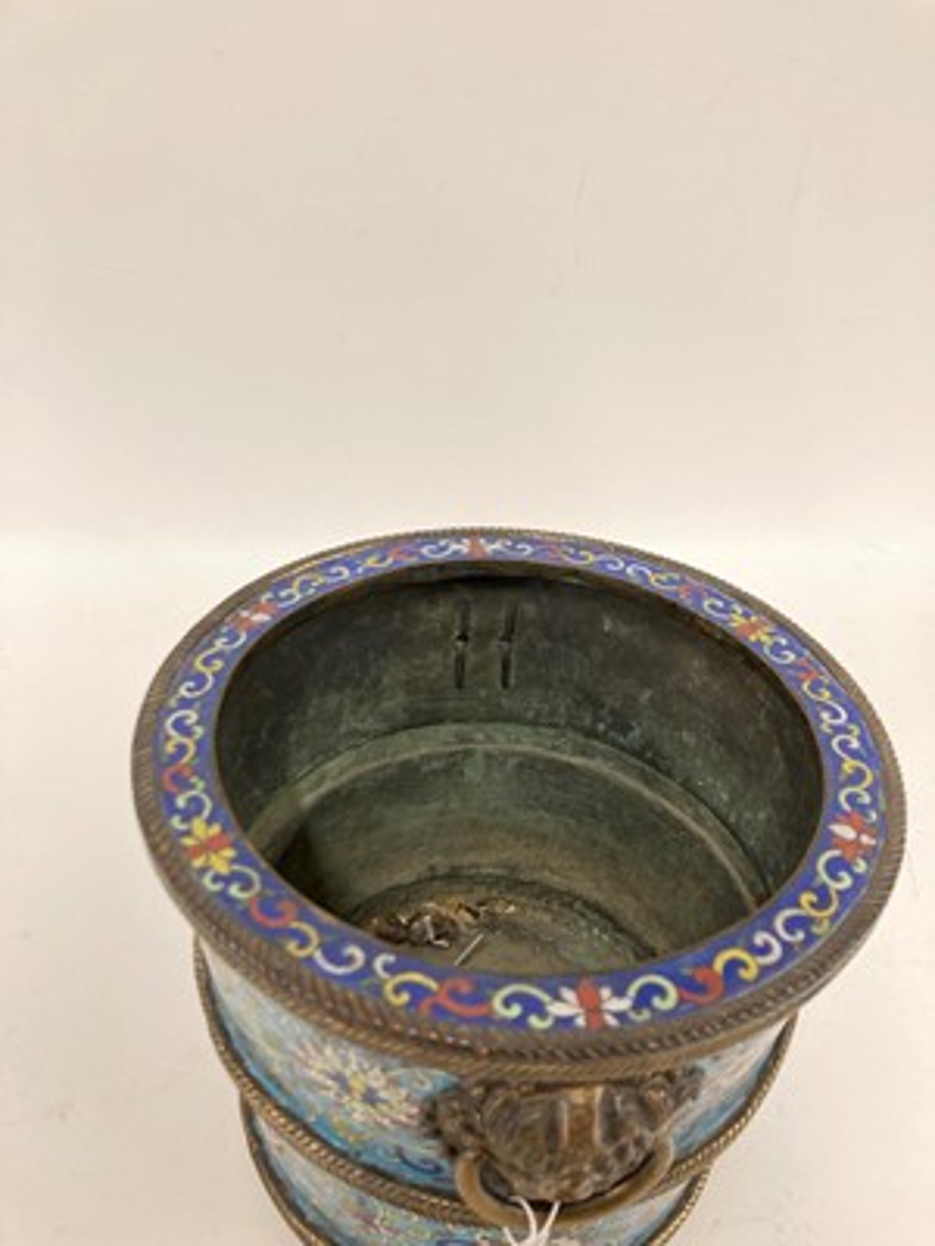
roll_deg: -3.2
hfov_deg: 49.7
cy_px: 623
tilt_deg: -35.5
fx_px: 1008
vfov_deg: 63.4
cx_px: 468
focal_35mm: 28
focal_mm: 3.99
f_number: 1.8
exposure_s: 1/33
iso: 250
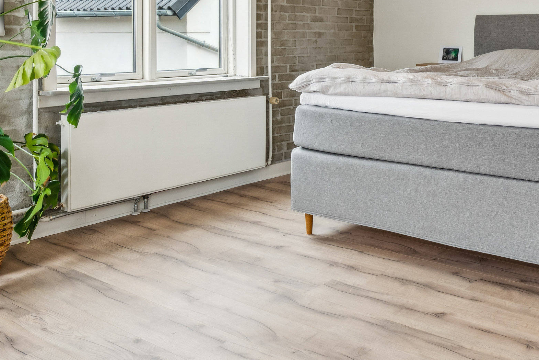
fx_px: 643
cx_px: 392
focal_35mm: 43
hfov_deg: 44.2
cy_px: 30
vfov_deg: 29.8
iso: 200
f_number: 8
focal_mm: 15
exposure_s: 1/20
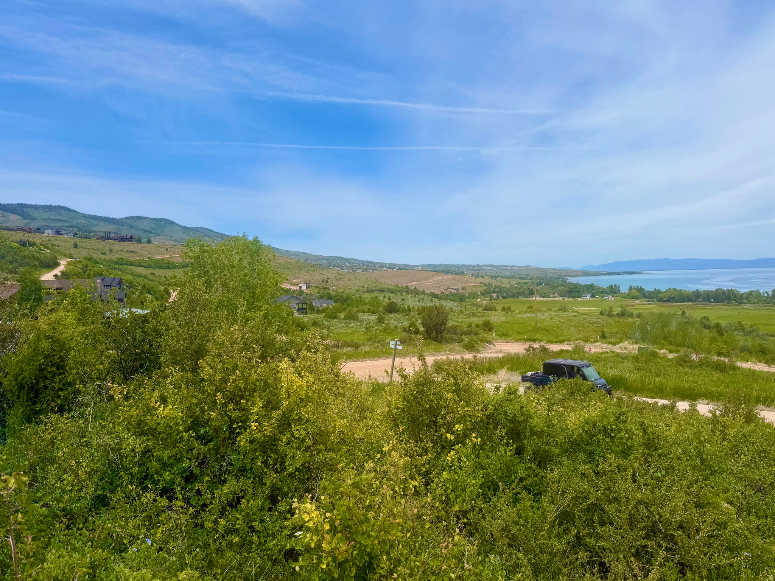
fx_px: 537
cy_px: 290
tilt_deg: -2.8
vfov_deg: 56.8
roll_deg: +2.8
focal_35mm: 24
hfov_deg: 71.6
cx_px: 388
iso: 80
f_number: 1.78
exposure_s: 1/6711
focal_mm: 6.76
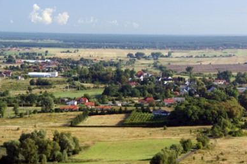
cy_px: 90
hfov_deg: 15.6
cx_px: 132
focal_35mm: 132
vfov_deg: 10.4
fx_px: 902
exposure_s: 1/160
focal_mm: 75
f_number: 7.1
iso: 400
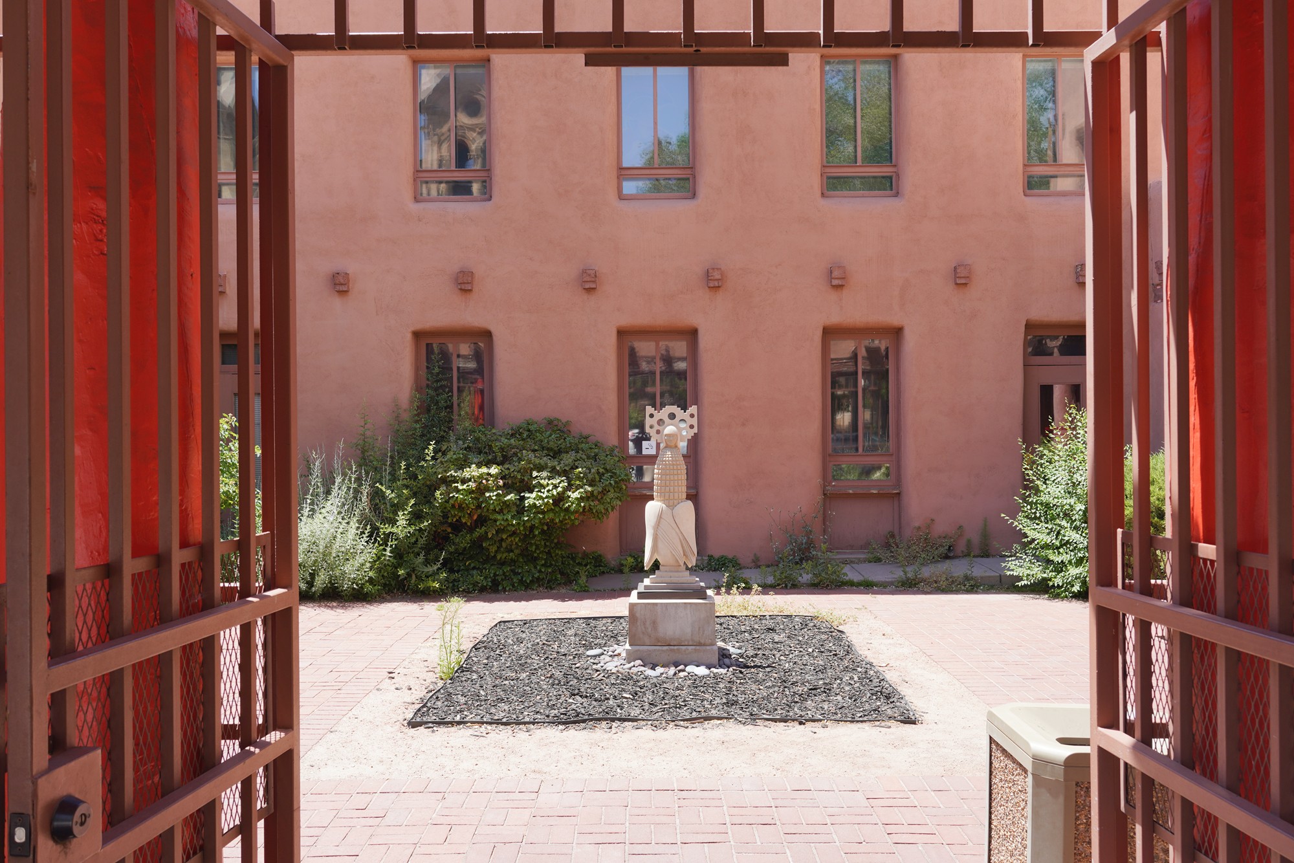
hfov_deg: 60.3
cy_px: 432
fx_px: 1114
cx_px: 647
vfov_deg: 42.3
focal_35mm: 31
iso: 100
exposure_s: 1/100
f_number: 9
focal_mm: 31
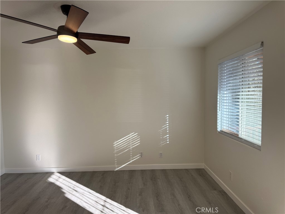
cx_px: 142
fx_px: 198
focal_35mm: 24
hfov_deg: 71.6
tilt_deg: -3.5
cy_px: 107
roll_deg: +0.7
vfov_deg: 56.8
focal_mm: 6.76
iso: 80
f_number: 1.78
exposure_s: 1/461
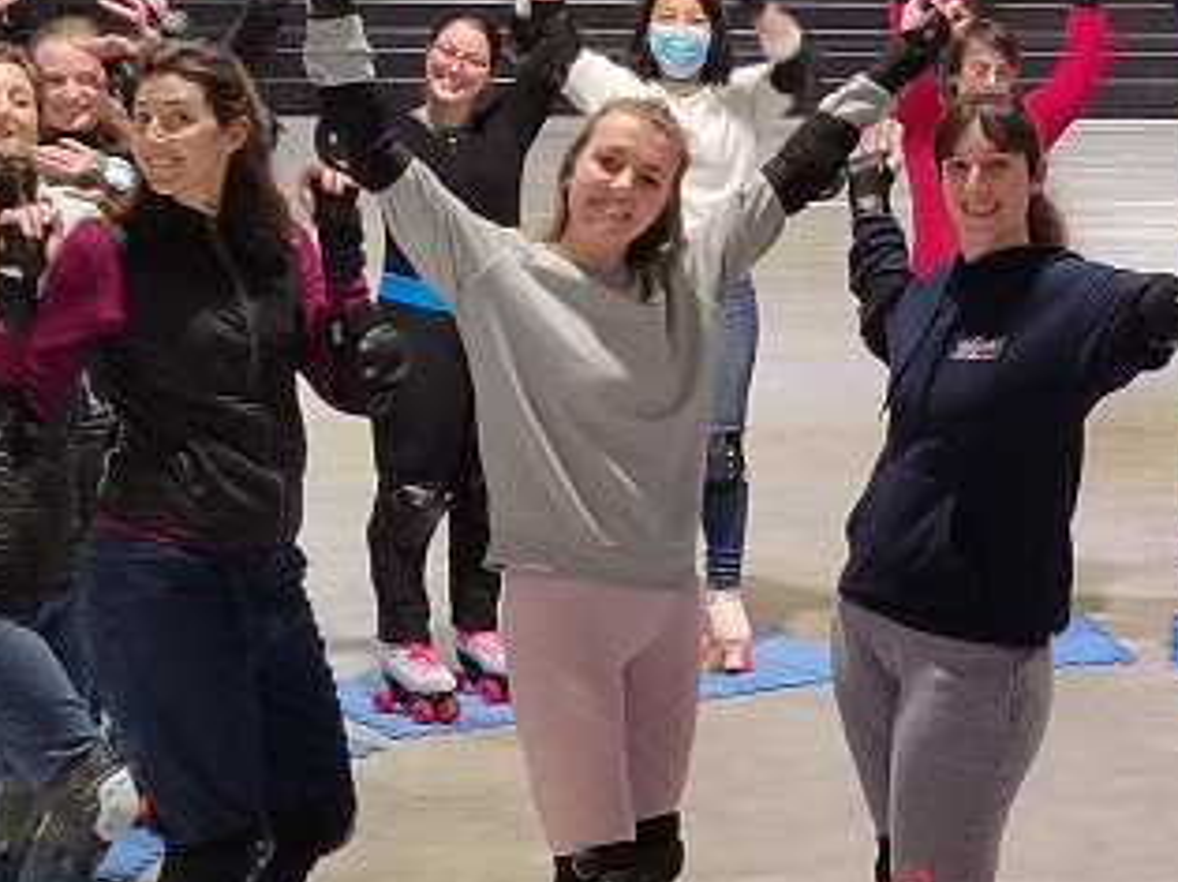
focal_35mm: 124
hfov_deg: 15.4
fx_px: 4218
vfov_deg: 11.9
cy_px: 415
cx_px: 1324
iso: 1378
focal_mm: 5.52
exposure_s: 1/50
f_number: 1.9
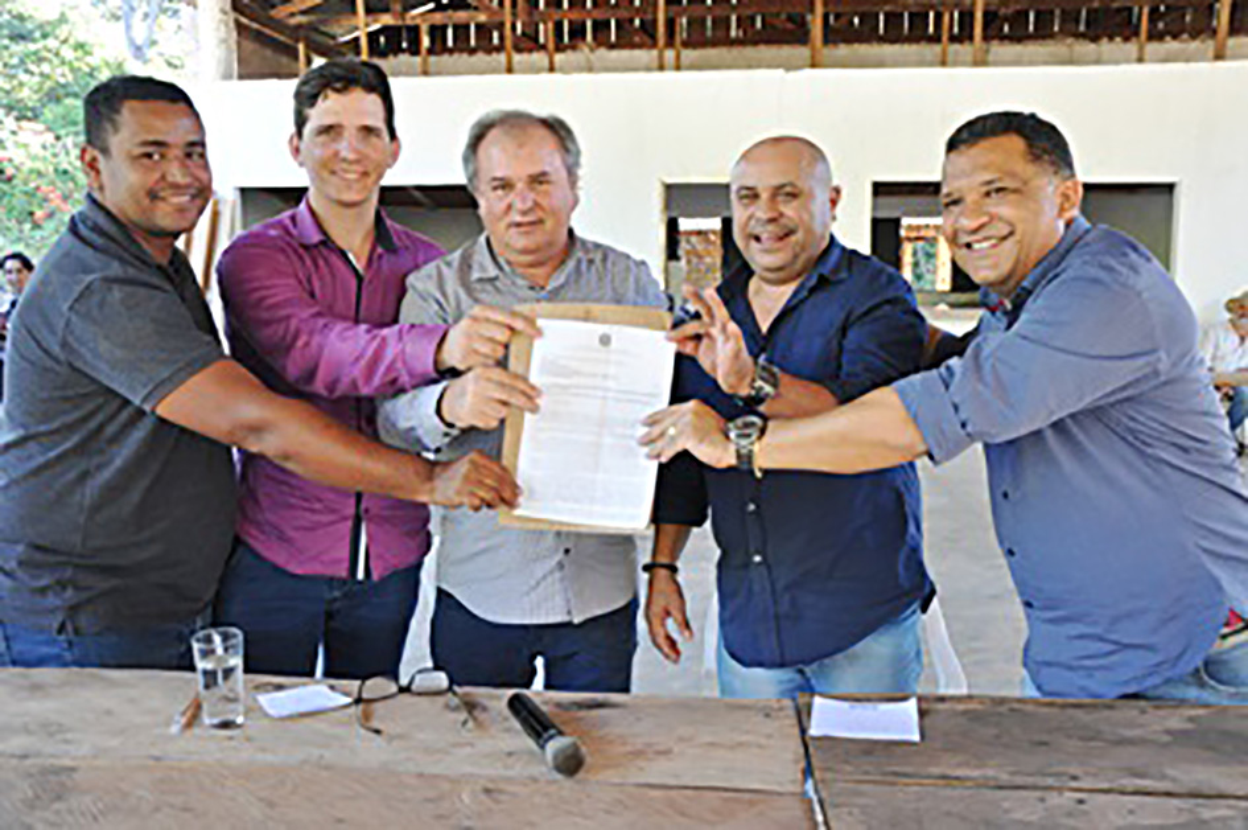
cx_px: 624
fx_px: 1091
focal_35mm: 32
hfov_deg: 59.5
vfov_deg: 41.6
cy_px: 415
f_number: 4.5
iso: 800
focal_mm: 21
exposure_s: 1/80
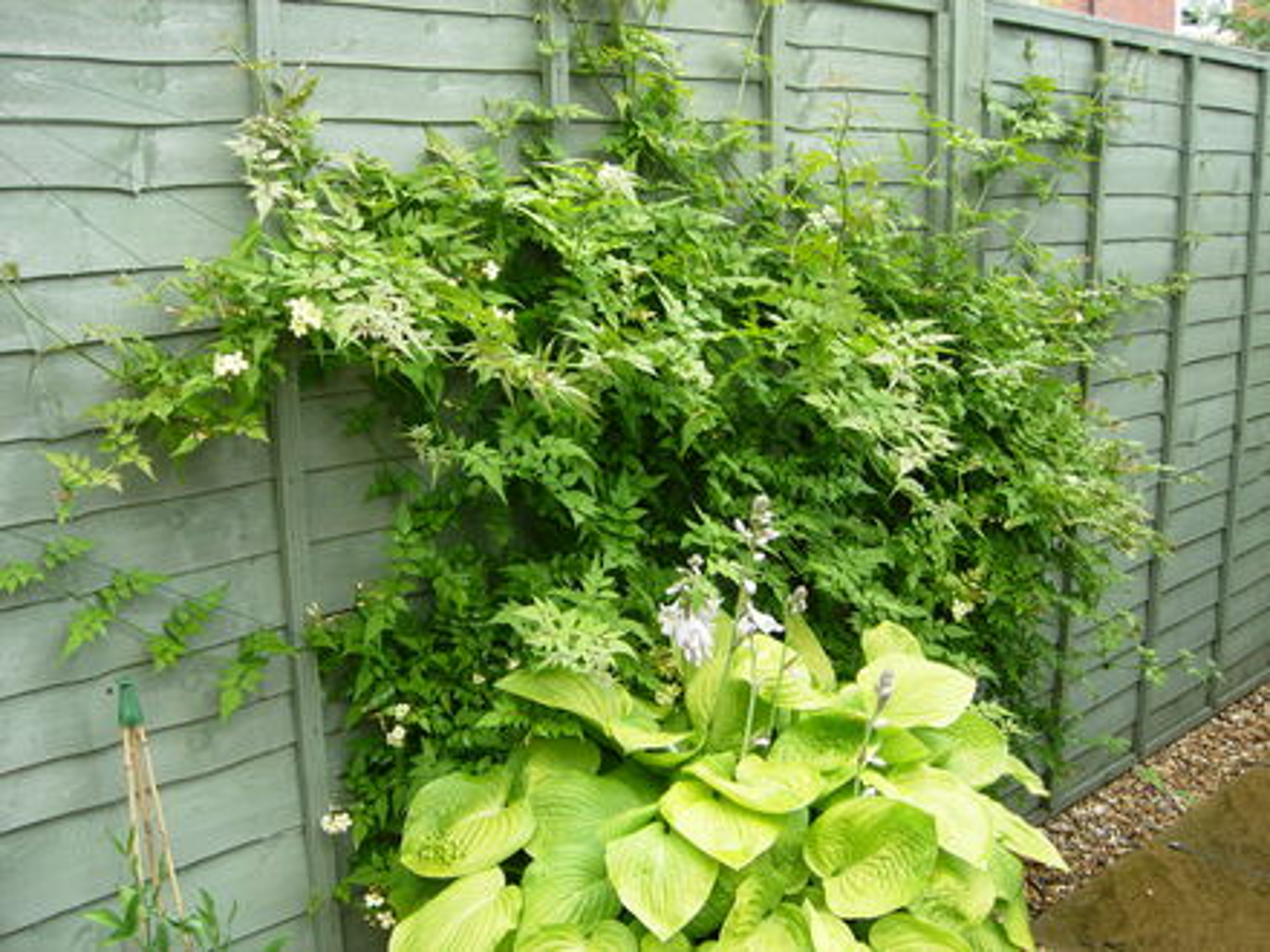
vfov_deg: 39.7
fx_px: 1321
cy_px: 476
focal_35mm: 36
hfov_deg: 51.4
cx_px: 635
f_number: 3.4
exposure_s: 1/104
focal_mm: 7.5
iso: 50
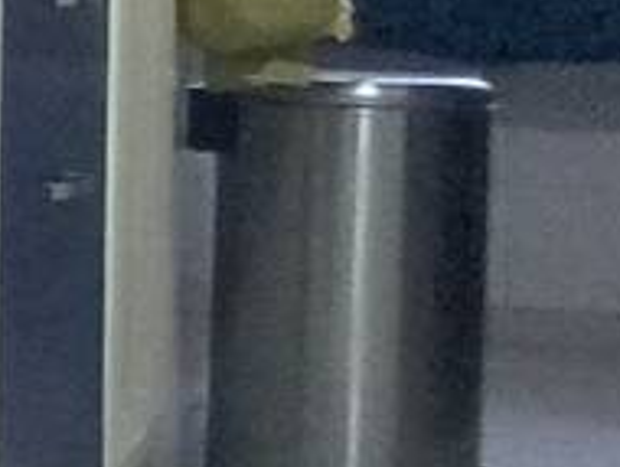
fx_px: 2170
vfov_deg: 12.1
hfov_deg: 8.8
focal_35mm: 121
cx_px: -1707
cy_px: 10
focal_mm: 1.64
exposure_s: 1/30
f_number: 2.2
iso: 250
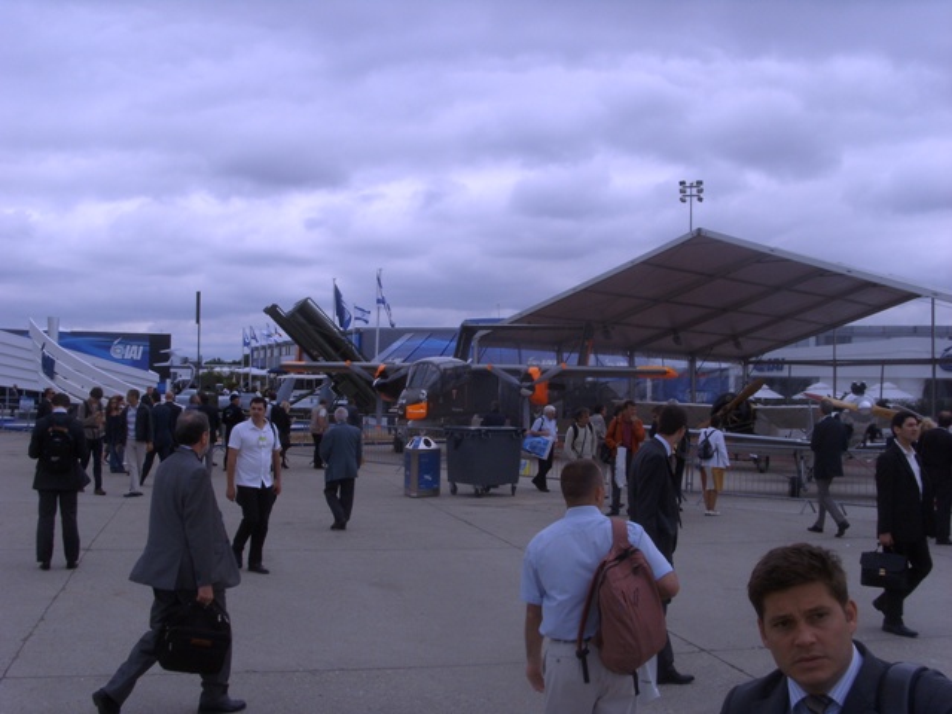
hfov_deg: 51.4
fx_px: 990
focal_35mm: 36
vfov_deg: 39.7
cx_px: 476
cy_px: 357
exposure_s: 1/500
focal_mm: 6
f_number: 5.5
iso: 80
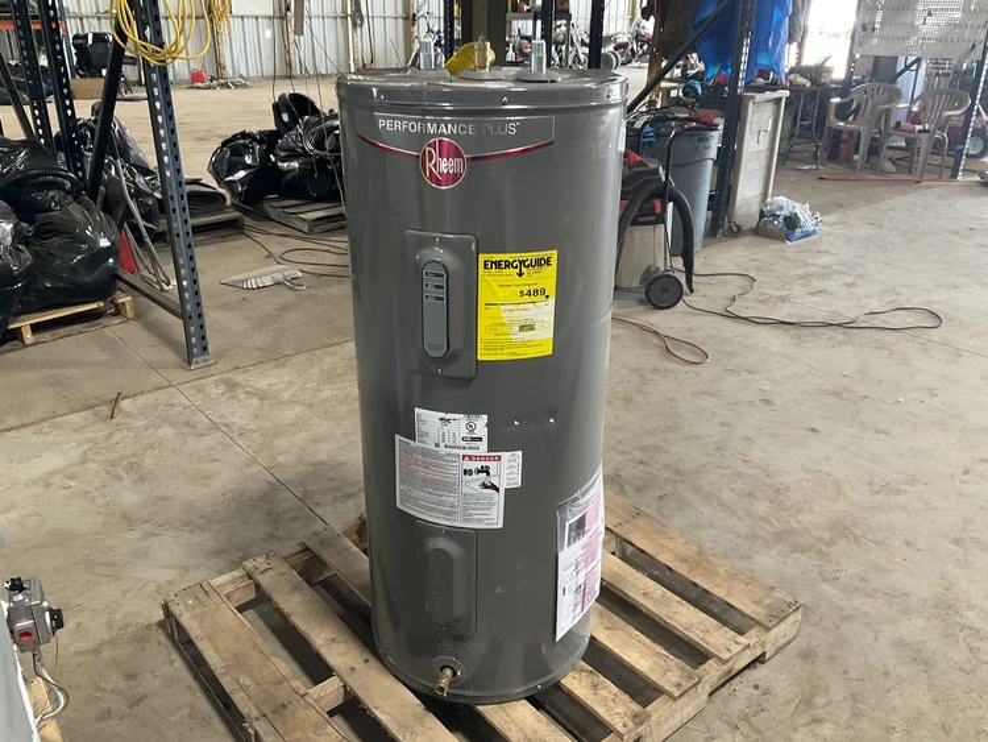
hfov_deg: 61.6
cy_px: 371
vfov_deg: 48.3
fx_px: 828
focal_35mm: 29
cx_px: 494
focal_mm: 3
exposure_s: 1/60
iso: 100
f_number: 1.8
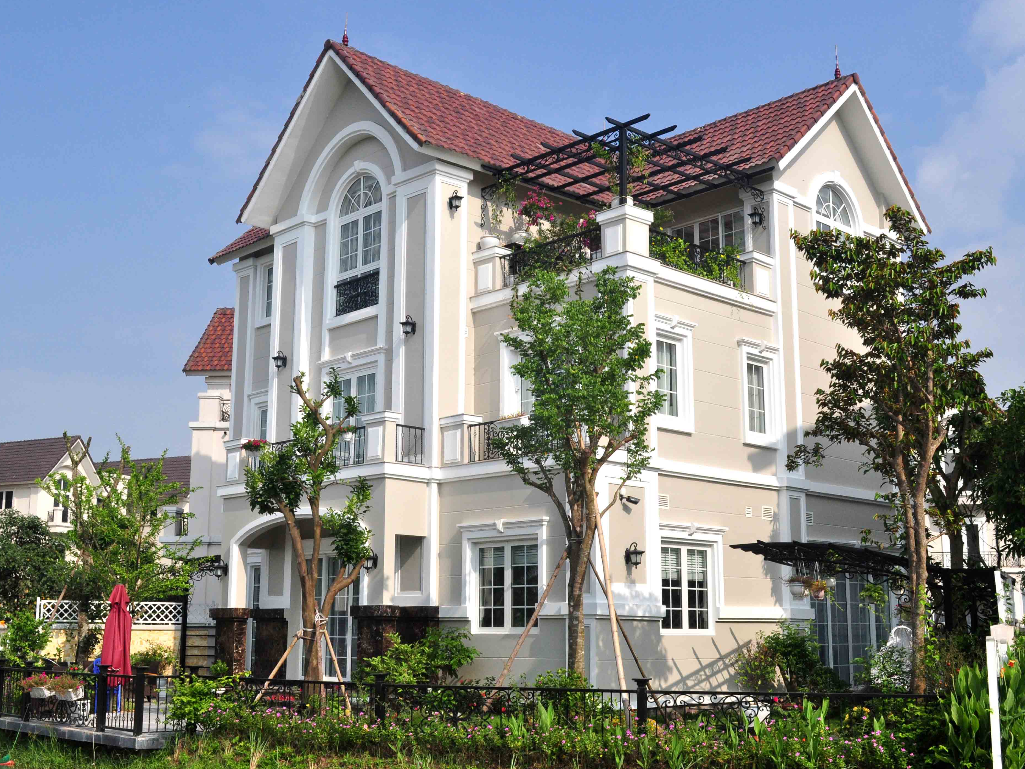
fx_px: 1273
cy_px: 381
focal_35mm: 43
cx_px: 506
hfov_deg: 43.9
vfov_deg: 33.6
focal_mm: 26
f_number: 11
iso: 640
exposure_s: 1/1250
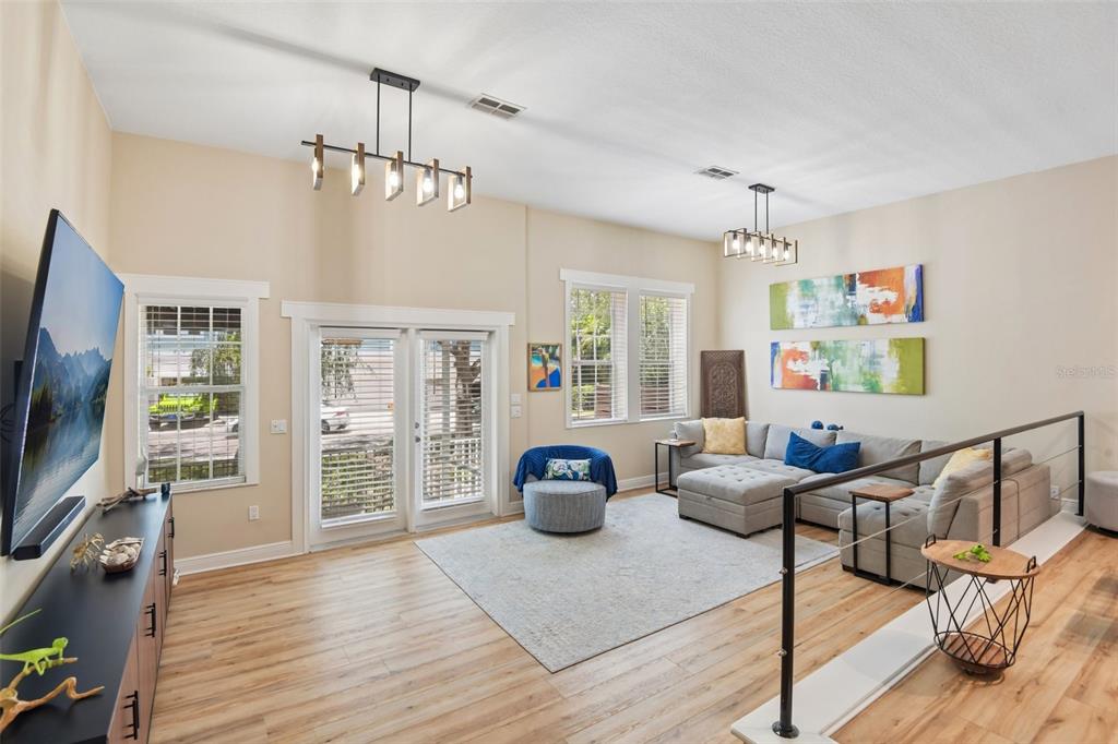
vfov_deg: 73.7
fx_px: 497
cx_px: 559
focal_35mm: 16
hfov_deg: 96.8
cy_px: 372
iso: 400
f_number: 8
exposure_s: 1/40
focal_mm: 16
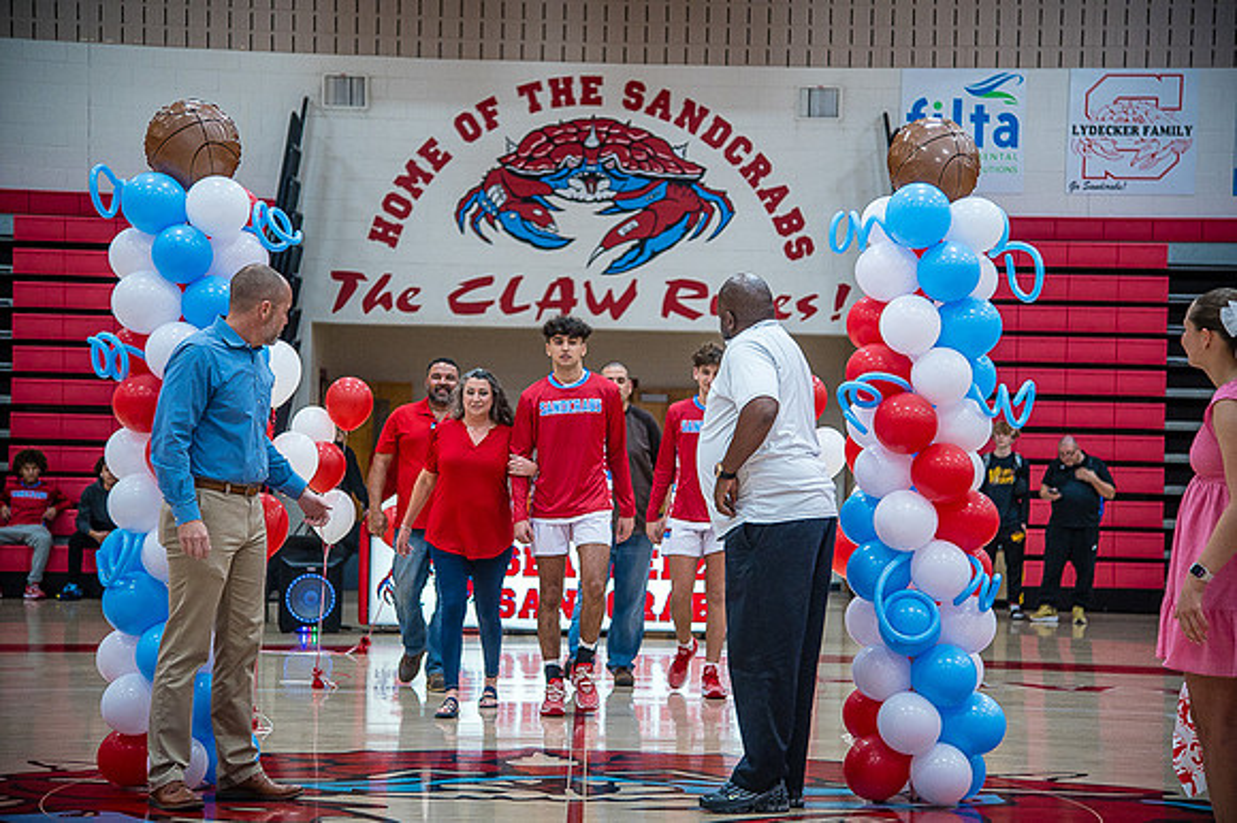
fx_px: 2816
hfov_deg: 24.8
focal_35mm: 82
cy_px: 412
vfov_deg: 16.6
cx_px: 618
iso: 2000
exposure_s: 1/320
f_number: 4
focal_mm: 82
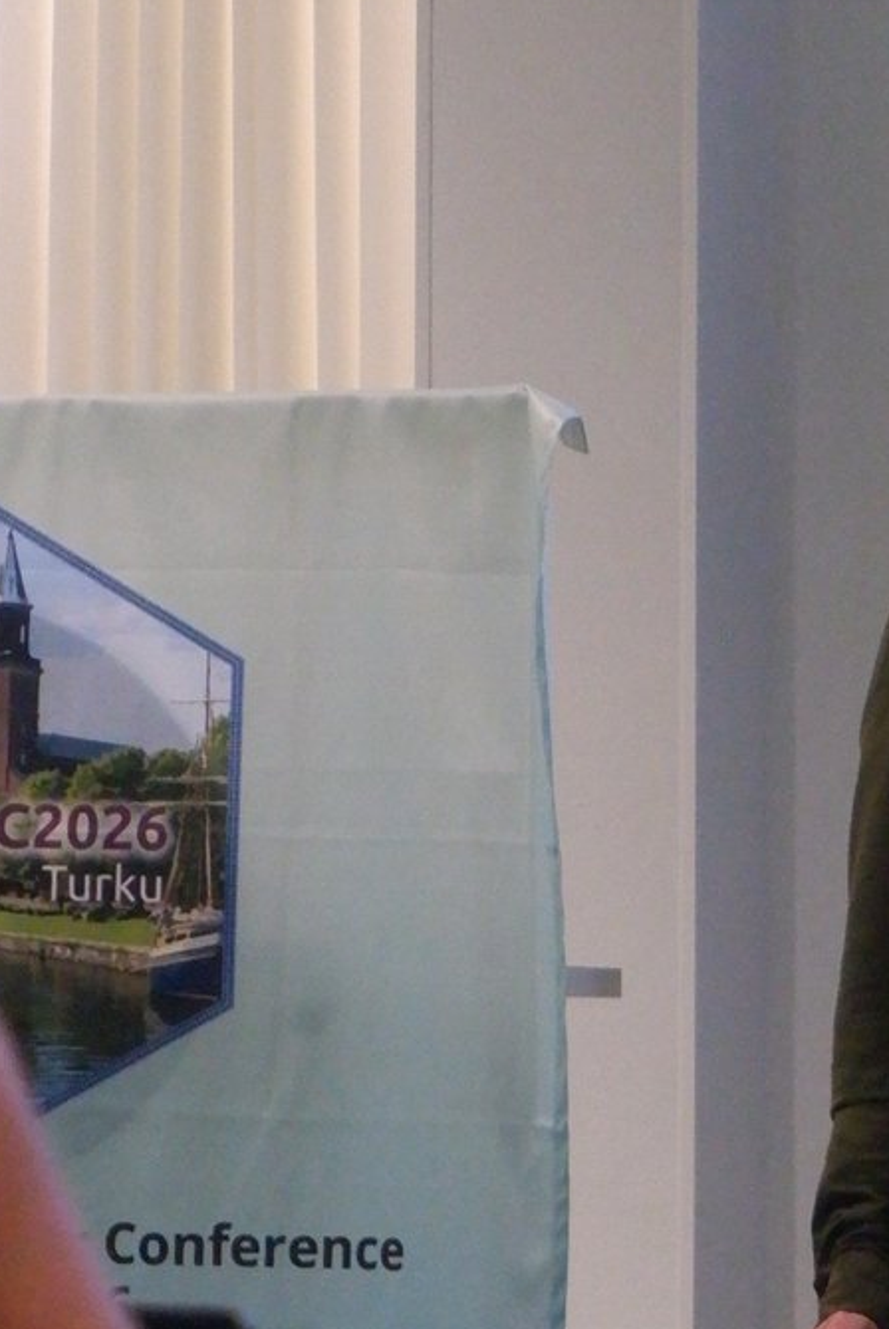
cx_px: 1203
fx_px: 7503
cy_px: 534
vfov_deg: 10.1
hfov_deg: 6.7
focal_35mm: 203
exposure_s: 1/100
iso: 6400
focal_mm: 45
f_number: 5.6
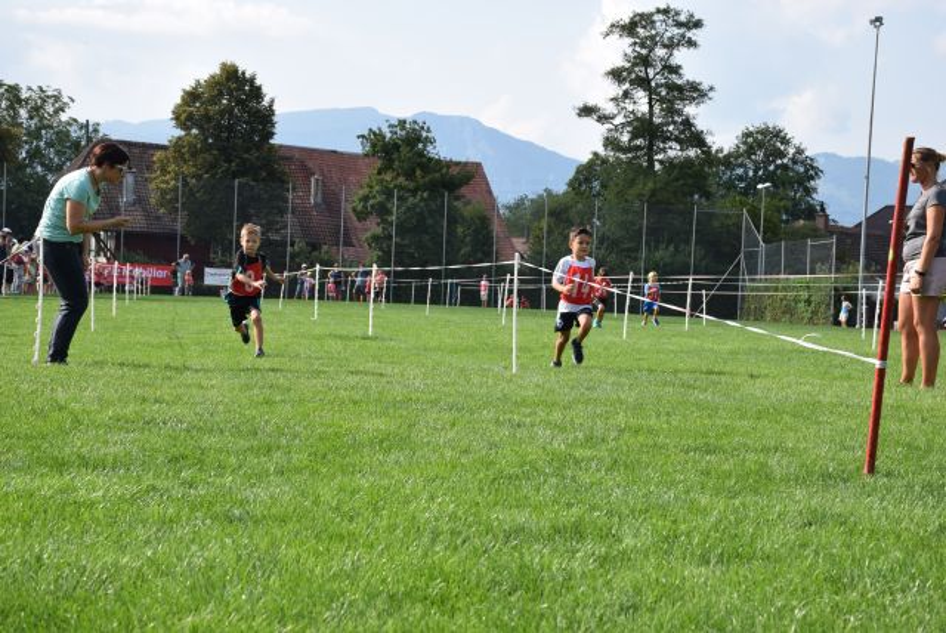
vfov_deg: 19.0
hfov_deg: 28.0
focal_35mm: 72
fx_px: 1894
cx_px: 473
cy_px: 316
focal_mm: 48
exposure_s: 1/320
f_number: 9
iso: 200
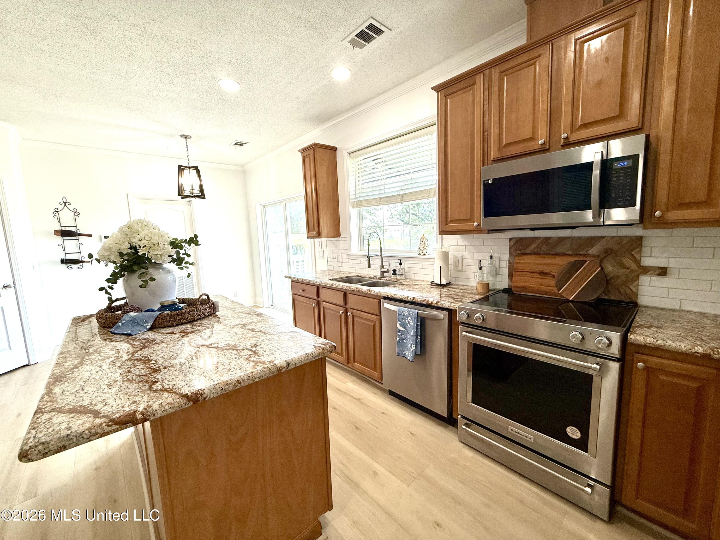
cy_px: 270
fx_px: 291
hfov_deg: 102.1
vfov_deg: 85.7
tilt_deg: -7.2
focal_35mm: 14
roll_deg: +1.9
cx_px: 360
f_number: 2.2
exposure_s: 1/121
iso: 64
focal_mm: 2.22
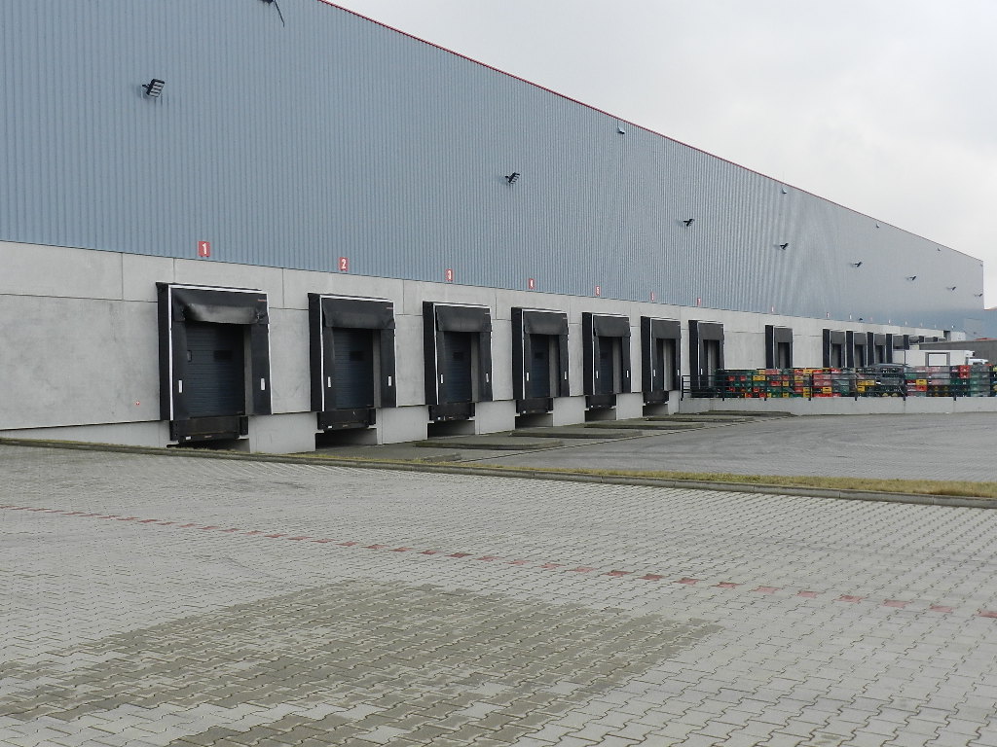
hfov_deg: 49.0
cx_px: 498
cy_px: 374
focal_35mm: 38
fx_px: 1094
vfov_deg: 37.7
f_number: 4
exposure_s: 1/320
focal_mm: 6.7
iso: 160
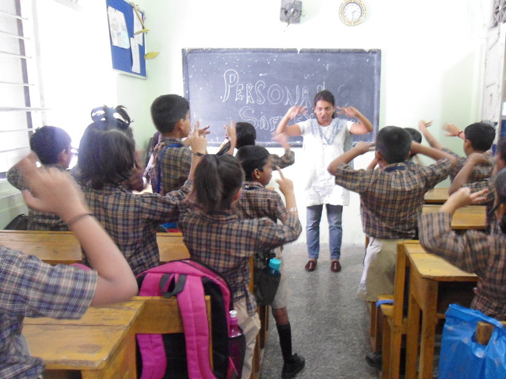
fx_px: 482
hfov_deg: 54.9
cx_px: 309
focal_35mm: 33
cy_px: 224
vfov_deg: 42.8
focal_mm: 4.7
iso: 400
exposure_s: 1/10
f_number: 2.8
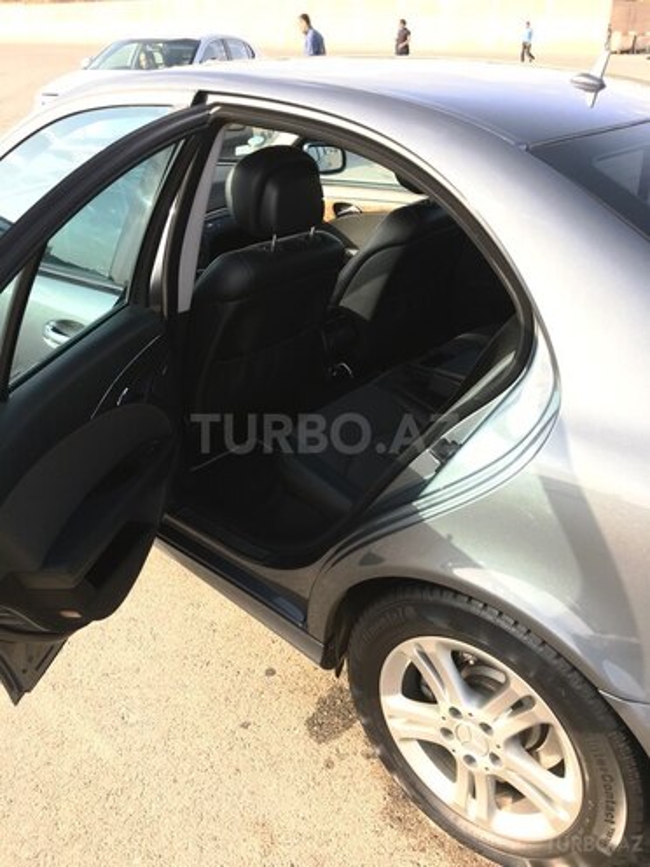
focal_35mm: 29
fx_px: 726
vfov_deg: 61.7
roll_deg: +1.3
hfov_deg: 48.2
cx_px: 325
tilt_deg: -27.9
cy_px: 434
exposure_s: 1/100
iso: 32
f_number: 2.2
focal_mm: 4.15
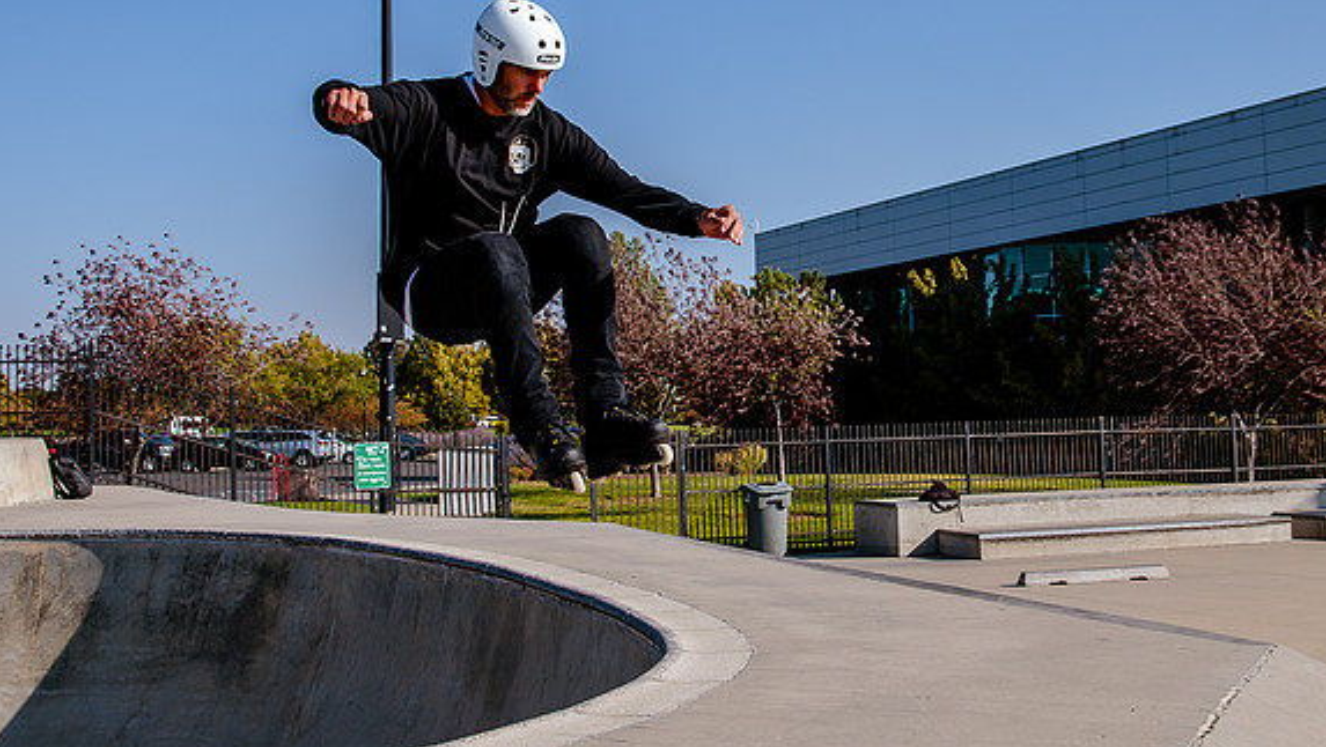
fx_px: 1829
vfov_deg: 23.0
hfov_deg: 39.8
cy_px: 271
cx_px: 741
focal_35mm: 52
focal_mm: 35
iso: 200
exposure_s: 1/500
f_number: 9
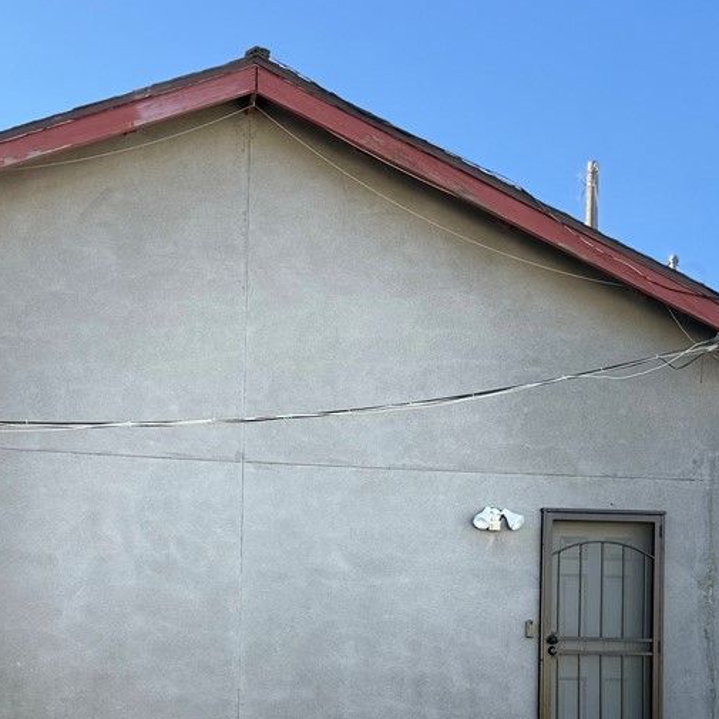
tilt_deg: +2.5
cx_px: 292
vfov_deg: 36.9
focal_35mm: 43
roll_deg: -1.0
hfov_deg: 39.0
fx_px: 1010
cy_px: 634
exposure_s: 1/1292
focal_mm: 6.76
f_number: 1.78
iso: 80
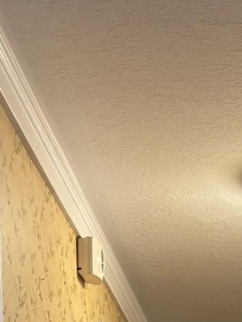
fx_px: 1184
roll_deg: -0.2
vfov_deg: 13.0
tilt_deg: -5.5
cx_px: 307
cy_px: 692
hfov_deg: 11.4
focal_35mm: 127
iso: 160
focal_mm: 5.96
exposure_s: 1/60
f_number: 1.6
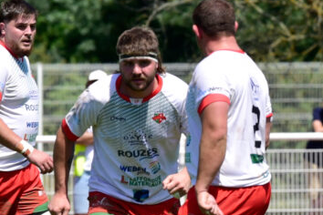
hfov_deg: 4.6
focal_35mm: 452
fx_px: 4055
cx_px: 299
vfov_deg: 3.0
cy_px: 193
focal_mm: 200
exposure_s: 1/1250
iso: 180
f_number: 4.5
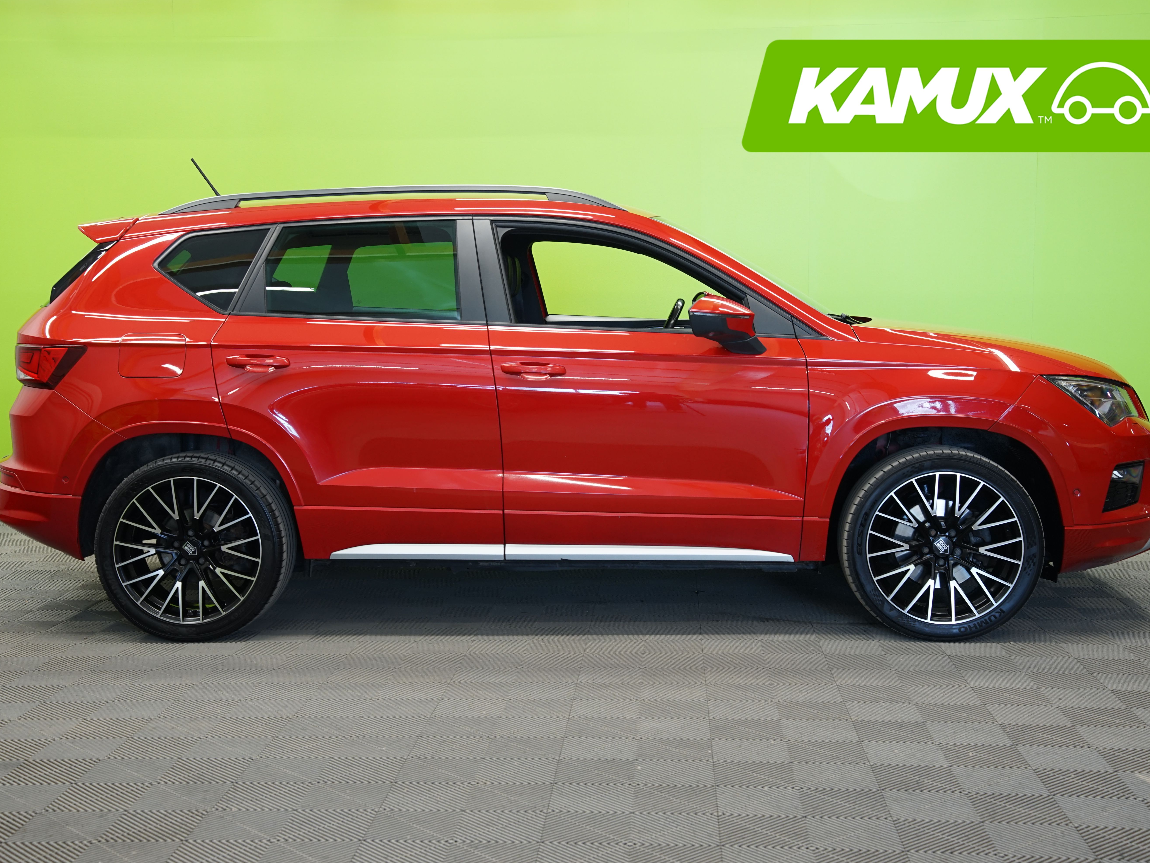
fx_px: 1561
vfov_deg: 30.9
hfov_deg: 40.4
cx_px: 578
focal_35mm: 47
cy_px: 434
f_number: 5.6
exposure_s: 1/15
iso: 500
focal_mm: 43
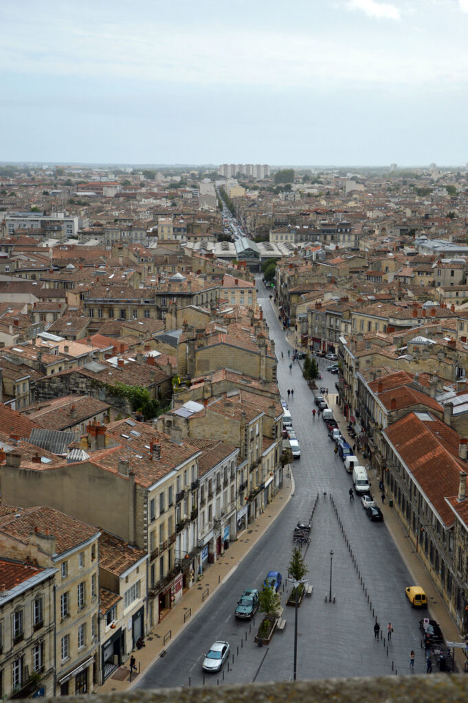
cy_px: 352
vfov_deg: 38.9
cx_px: 234
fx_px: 996
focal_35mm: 51
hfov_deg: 26.4
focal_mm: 34
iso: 100
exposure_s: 1/500
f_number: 4.2
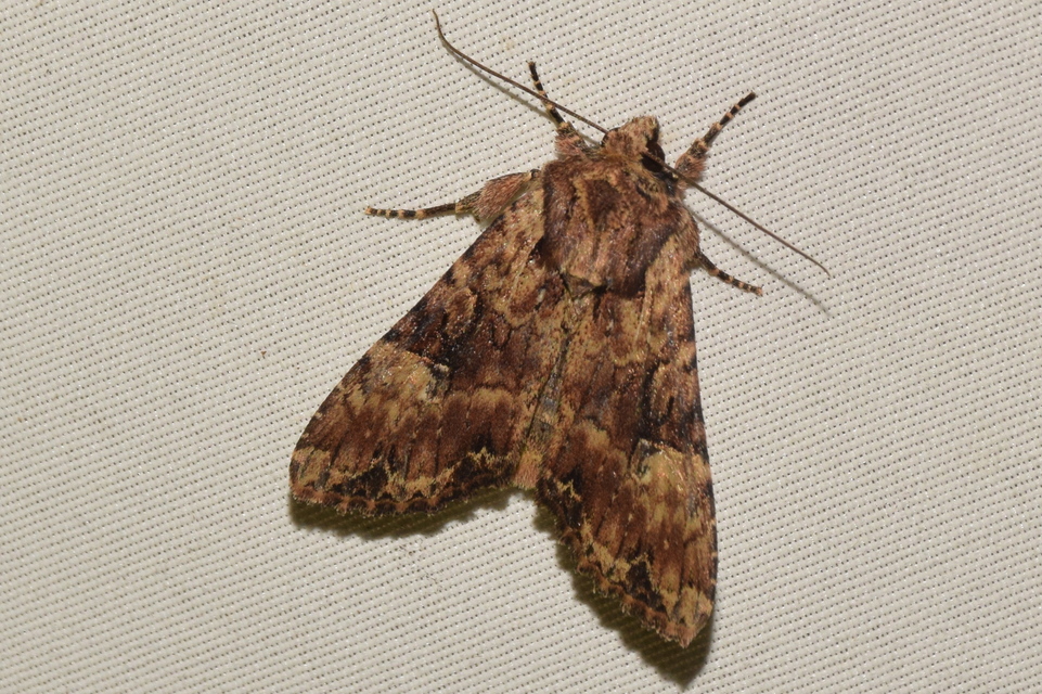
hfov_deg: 9.8
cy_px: 347
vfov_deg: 6.5
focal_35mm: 210
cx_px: 521
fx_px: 6076
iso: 500
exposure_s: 1/160
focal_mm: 140
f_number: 14
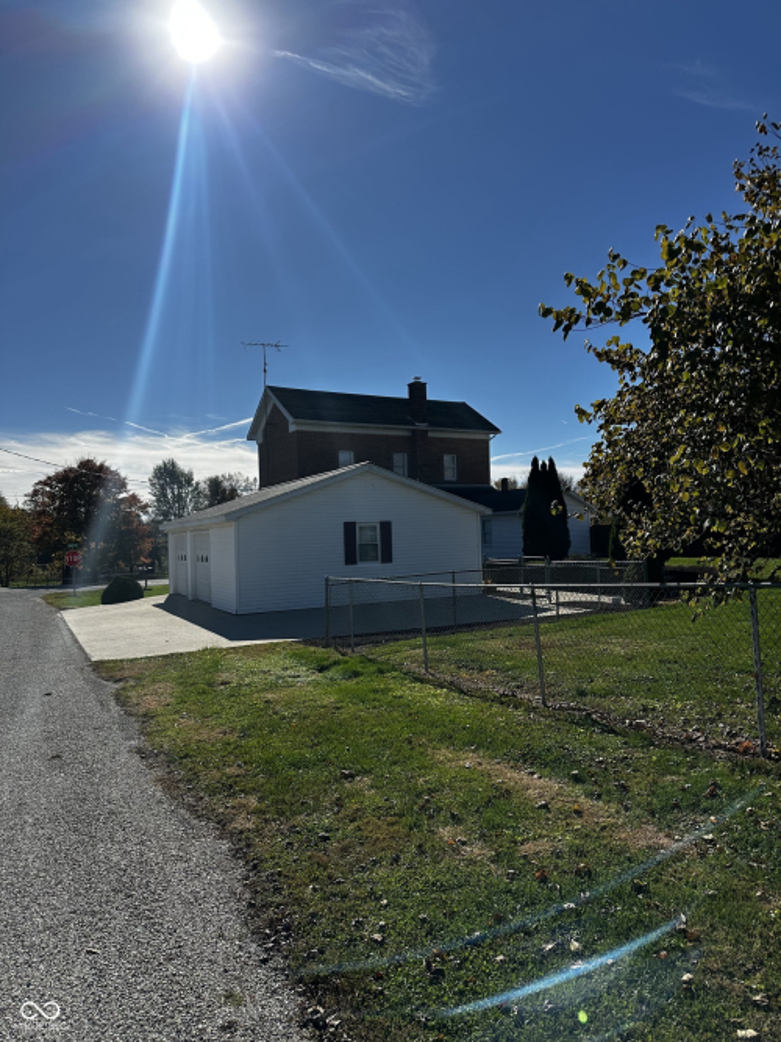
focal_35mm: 24
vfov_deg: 71.6
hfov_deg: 56.8
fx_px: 722
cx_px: 390
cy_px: 521
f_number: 1.78
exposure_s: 1/8197
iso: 80
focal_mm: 6.86
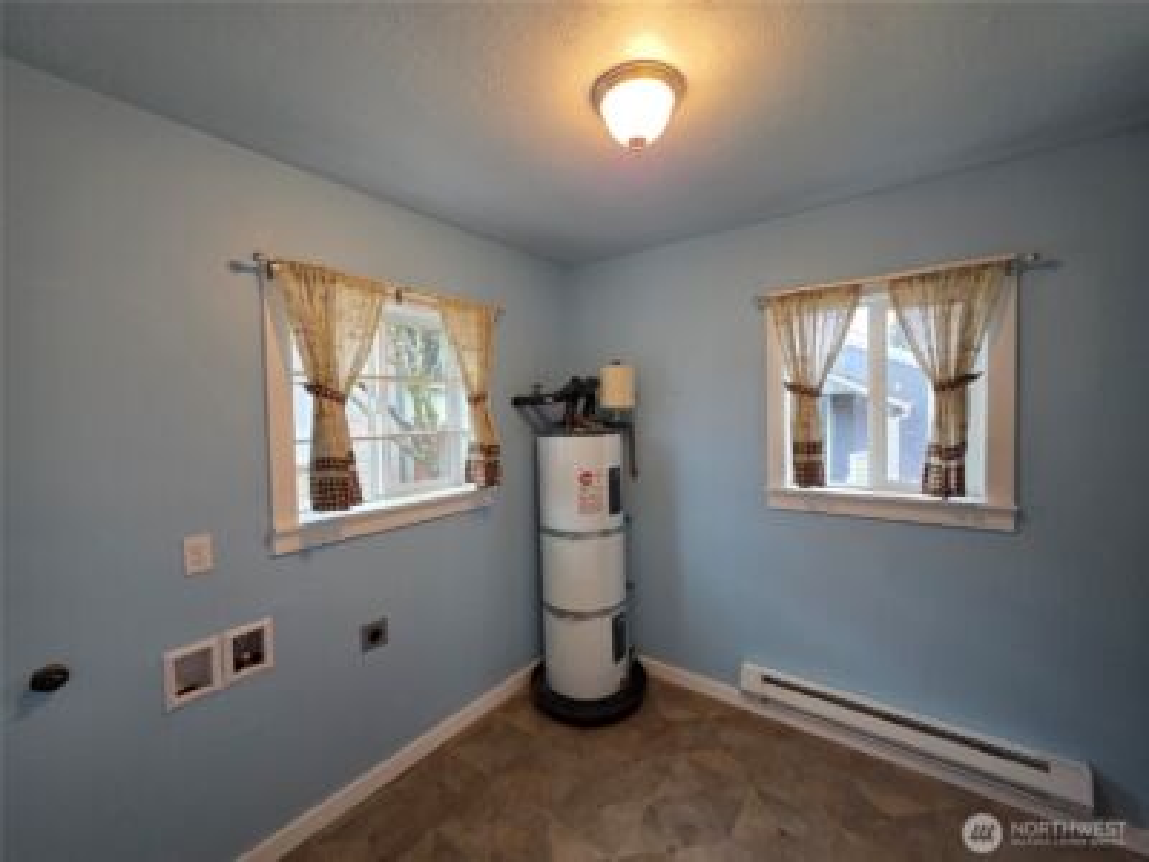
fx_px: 432
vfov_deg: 89.9
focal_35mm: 13
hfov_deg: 106.2
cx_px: 574
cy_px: 431
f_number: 1.9
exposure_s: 1/60
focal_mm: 2.2
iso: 320
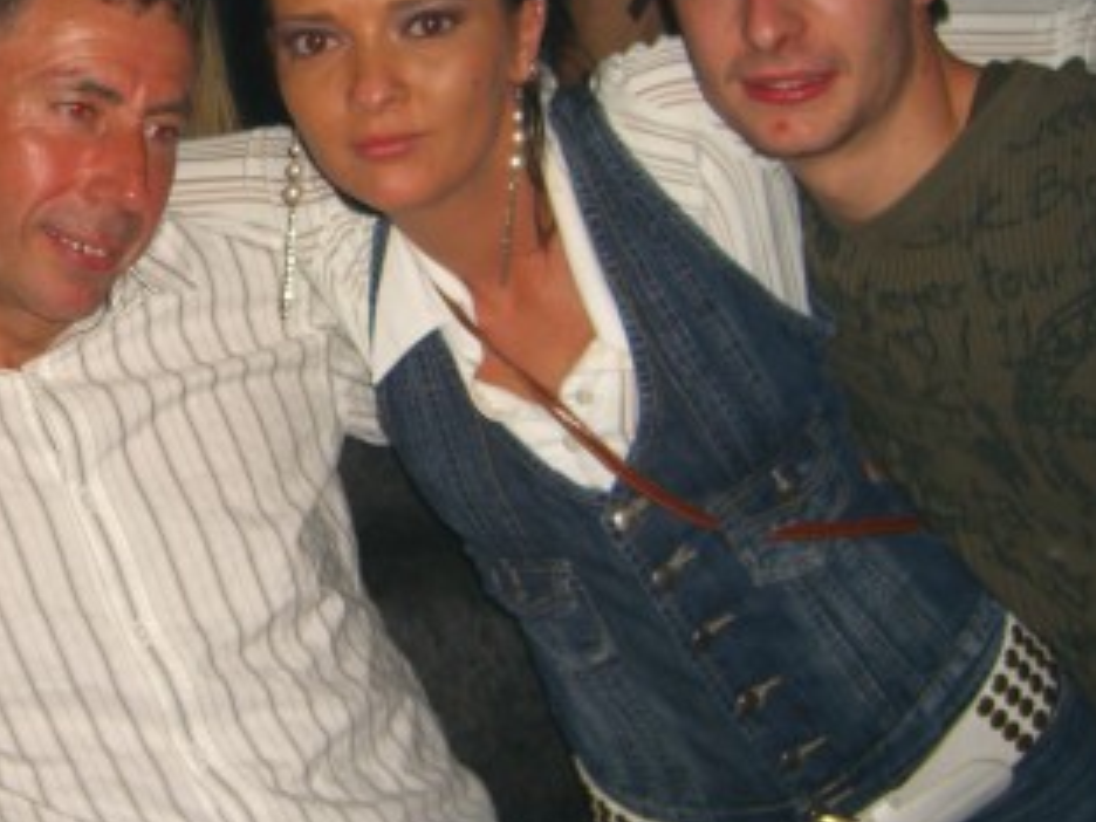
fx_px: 2311
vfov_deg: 20.1
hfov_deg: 25.8
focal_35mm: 73
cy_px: 341
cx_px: 116
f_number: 2.8
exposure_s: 1/60
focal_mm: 7.9
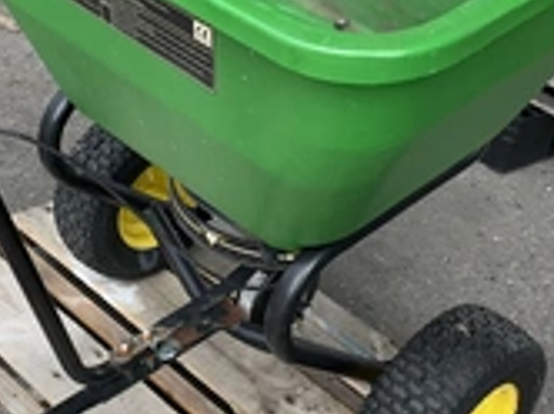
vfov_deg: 21.0
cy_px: 187
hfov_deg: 27.7
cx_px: 214
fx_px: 1119
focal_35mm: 70
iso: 25
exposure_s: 1/340
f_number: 1.8
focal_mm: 3
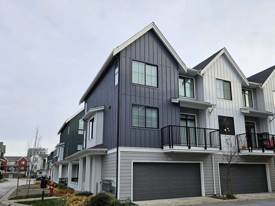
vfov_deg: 47.9
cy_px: 124
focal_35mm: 29
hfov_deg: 61.4
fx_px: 230
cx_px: 158
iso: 32
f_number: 1.8
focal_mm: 5.4
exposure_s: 1/566
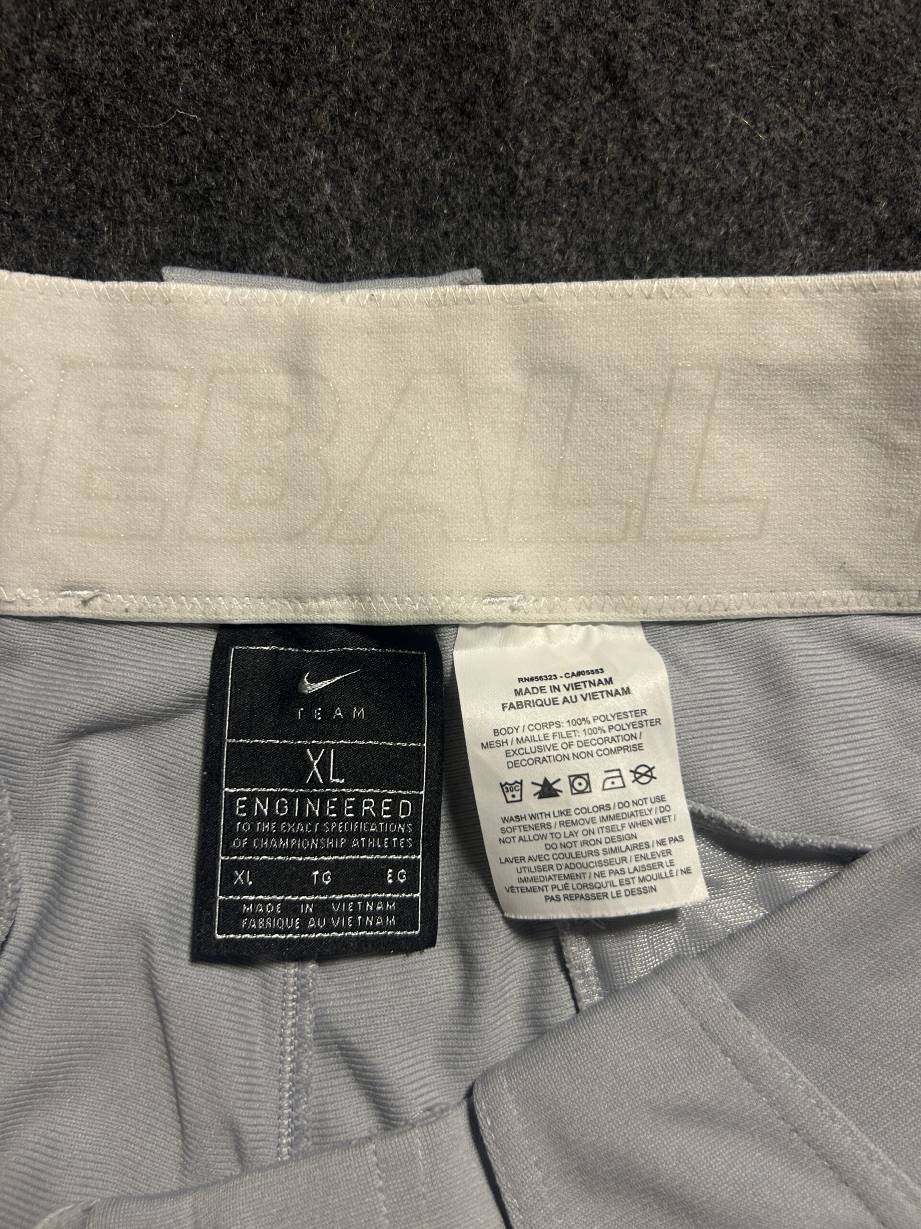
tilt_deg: -56.4
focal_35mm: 26
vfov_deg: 67.3
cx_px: 460
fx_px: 922
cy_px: 614
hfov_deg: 53.1
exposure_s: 1/50
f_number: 1.5
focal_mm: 5.7
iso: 80
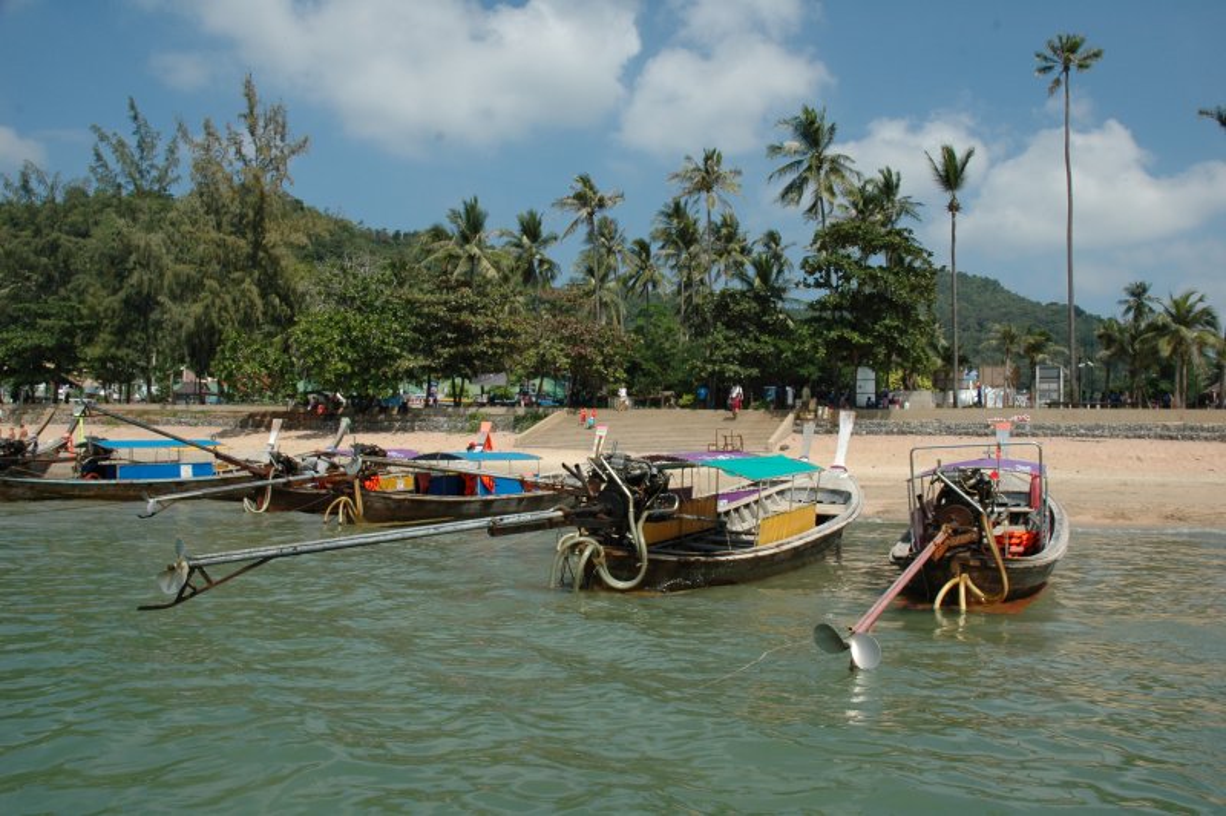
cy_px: 408
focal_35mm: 27
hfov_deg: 67.4
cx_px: 613
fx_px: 919
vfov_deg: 47.9
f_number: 10
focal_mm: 18
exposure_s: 1/400
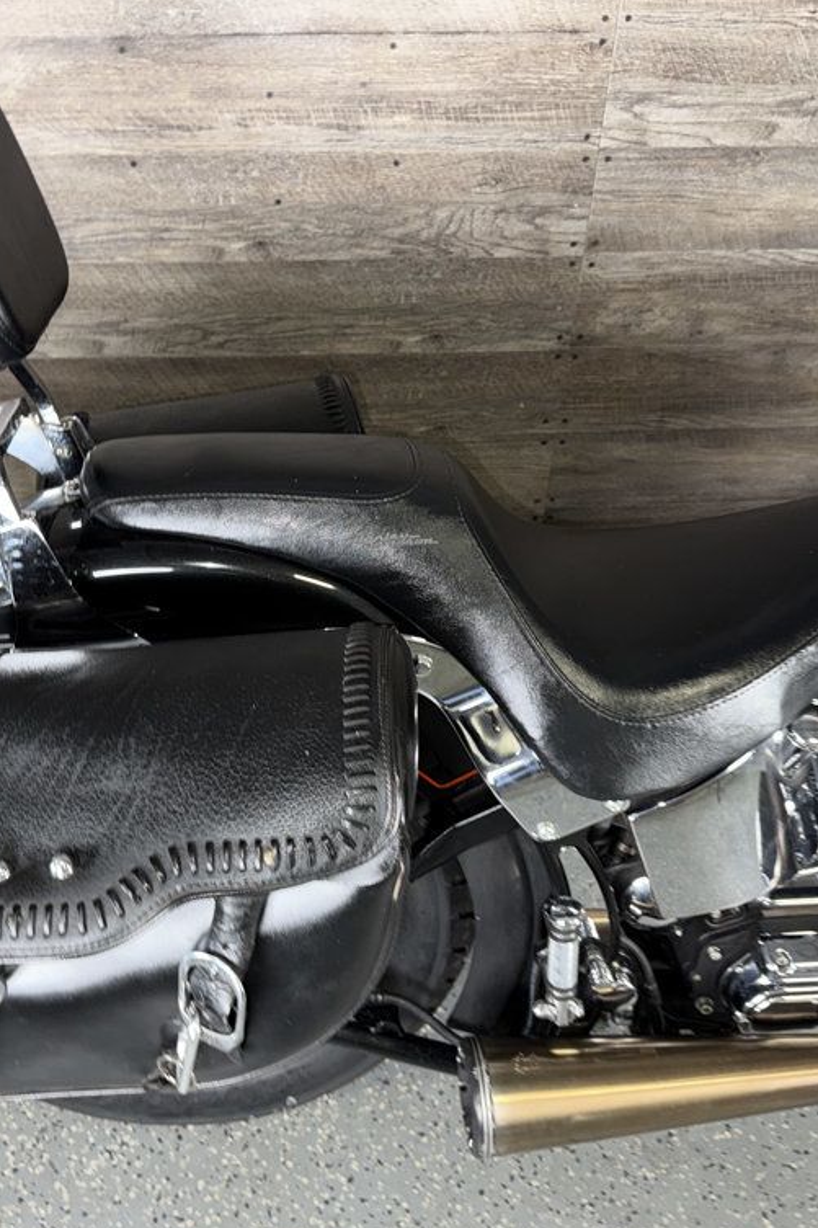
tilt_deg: -40.3
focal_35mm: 34
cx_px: 327
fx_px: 1159
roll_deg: +0.6
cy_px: 621
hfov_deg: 38.7
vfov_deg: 55.8
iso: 64
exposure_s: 1/18
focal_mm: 6.76
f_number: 1.78
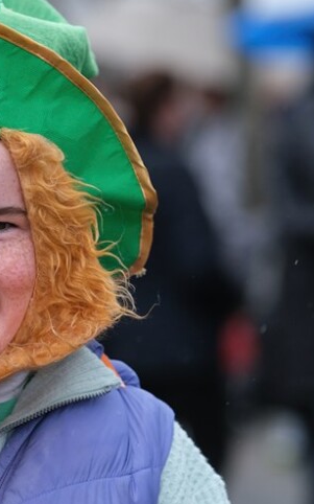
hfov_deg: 4.2
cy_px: 255
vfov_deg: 6.6
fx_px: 4329
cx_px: 40
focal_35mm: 316
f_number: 3.2
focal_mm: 110.6
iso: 400
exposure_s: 1/1500
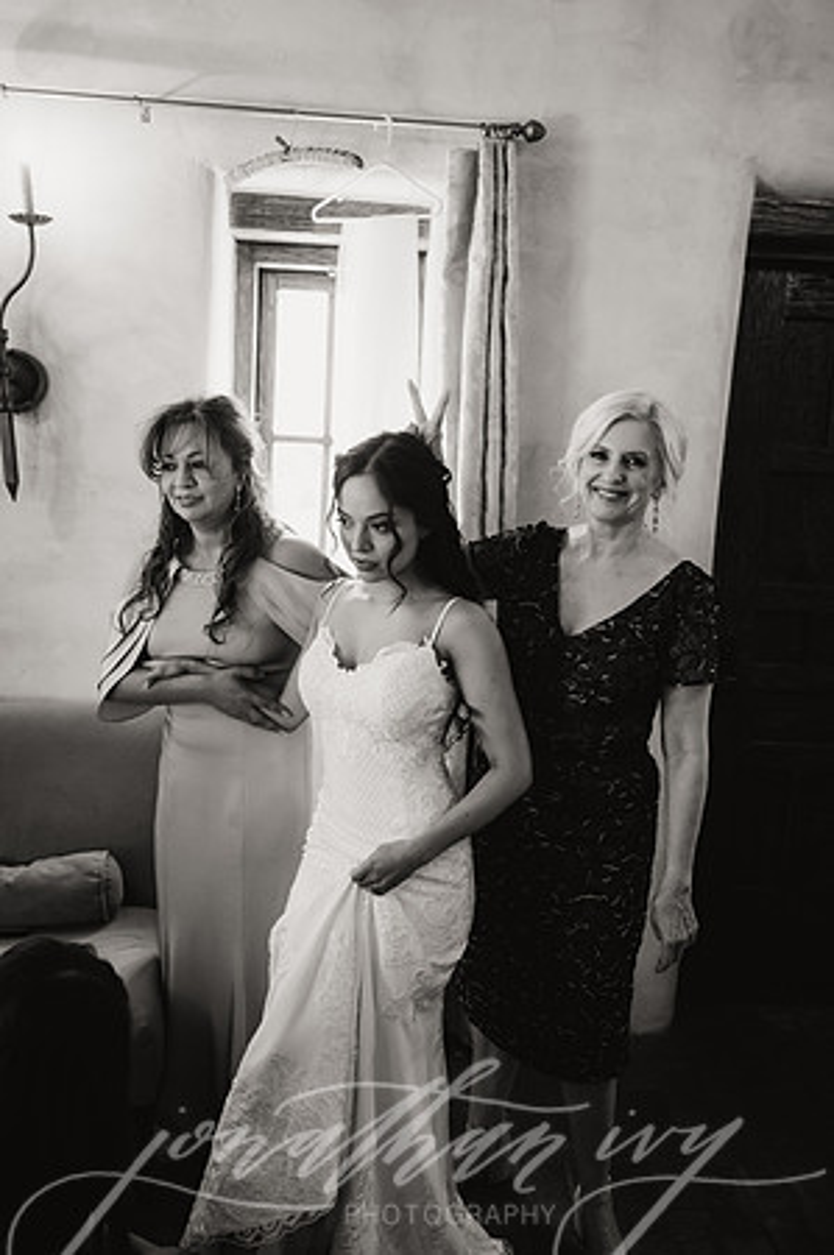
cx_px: 417
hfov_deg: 47.1
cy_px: 628
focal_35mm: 28
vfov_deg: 66.5
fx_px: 958
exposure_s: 1/200
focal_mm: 27.5
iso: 2500
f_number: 2.8
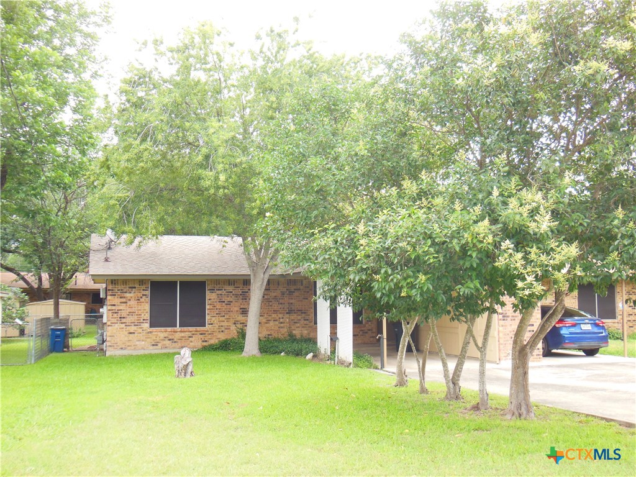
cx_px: 318
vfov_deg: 36.8
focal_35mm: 39
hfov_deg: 47.9
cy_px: 238
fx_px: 717
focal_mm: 6.9
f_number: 4.1
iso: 125
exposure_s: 1/80
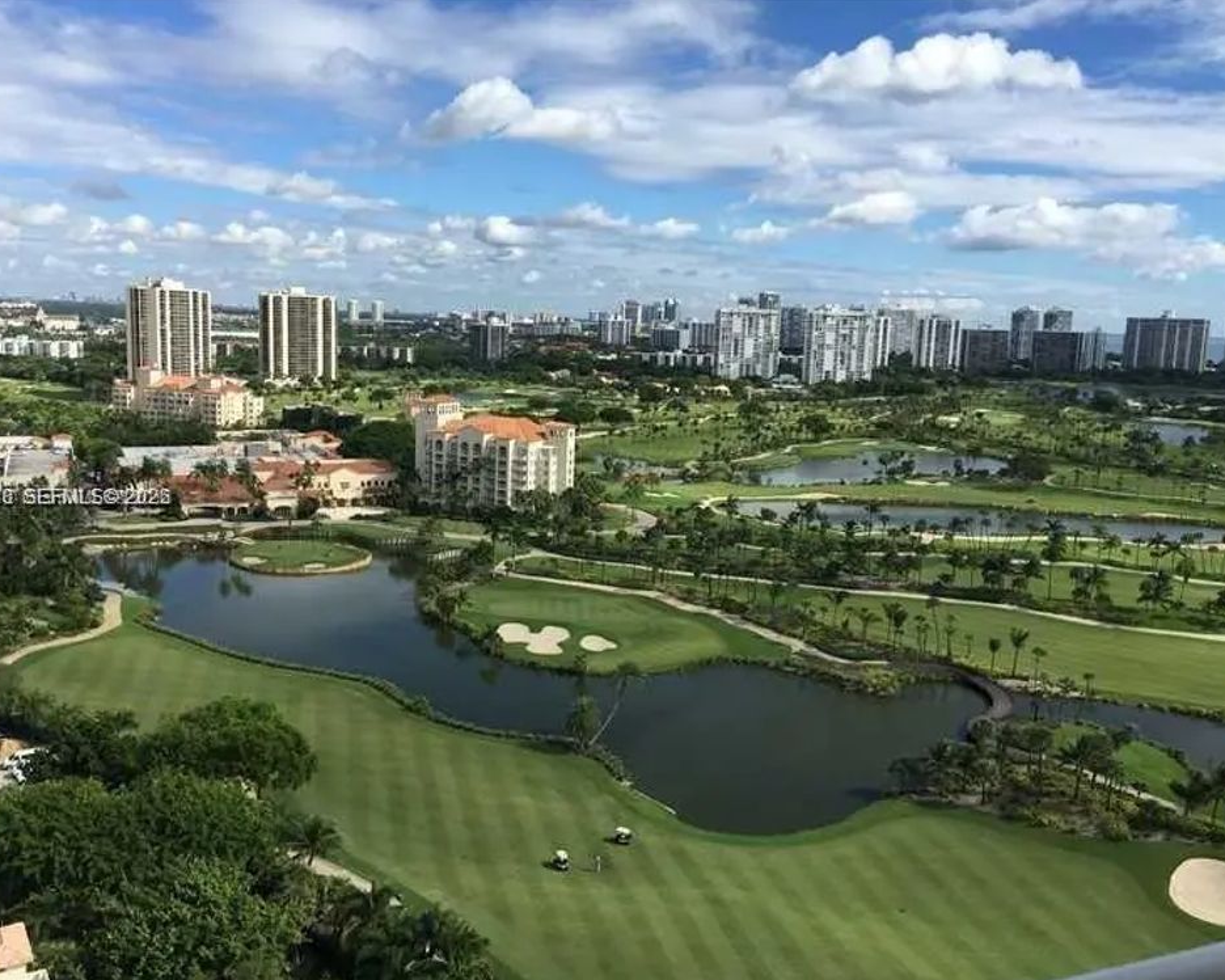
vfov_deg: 47.1
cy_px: 498
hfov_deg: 57.1
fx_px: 1124
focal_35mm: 31
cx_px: 573
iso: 32
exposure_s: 1/1883
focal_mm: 4.15
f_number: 2.2
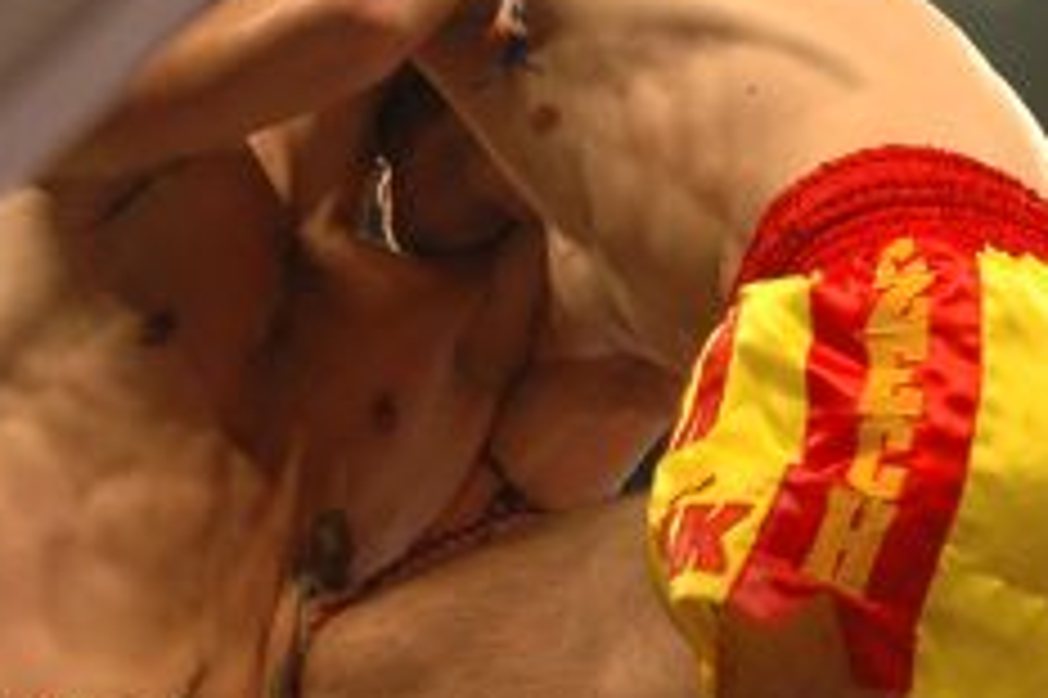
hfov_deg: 17.9
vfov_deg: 12.0
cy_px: 374
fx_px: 3316
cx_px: 436
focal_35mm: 114
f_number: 2.8
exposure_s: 1/500
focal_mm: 28
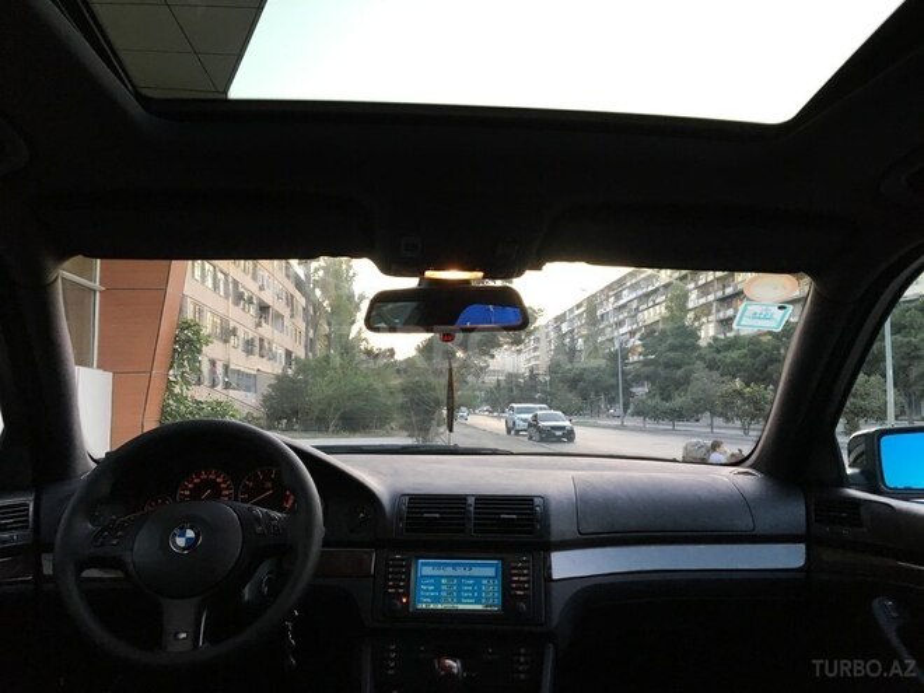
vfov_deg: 48.2
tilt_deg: +5.0
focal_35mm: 29
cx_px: 462
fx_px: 774
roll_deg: +0.1
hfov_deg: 61.7
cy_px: 346
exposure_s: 1/33
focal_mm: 4.15
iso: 50
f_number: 2.2
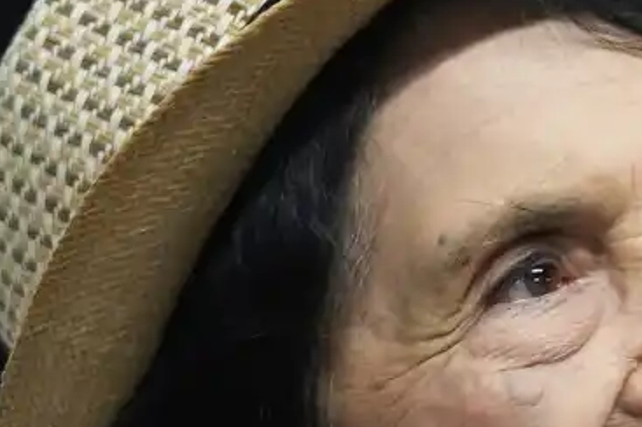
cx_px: 794
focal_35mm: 405
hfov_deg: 5.1
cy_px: 386
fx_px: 7216
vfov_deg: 3.4
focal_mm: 90
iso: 3200
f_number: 2.8
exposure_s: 1/200
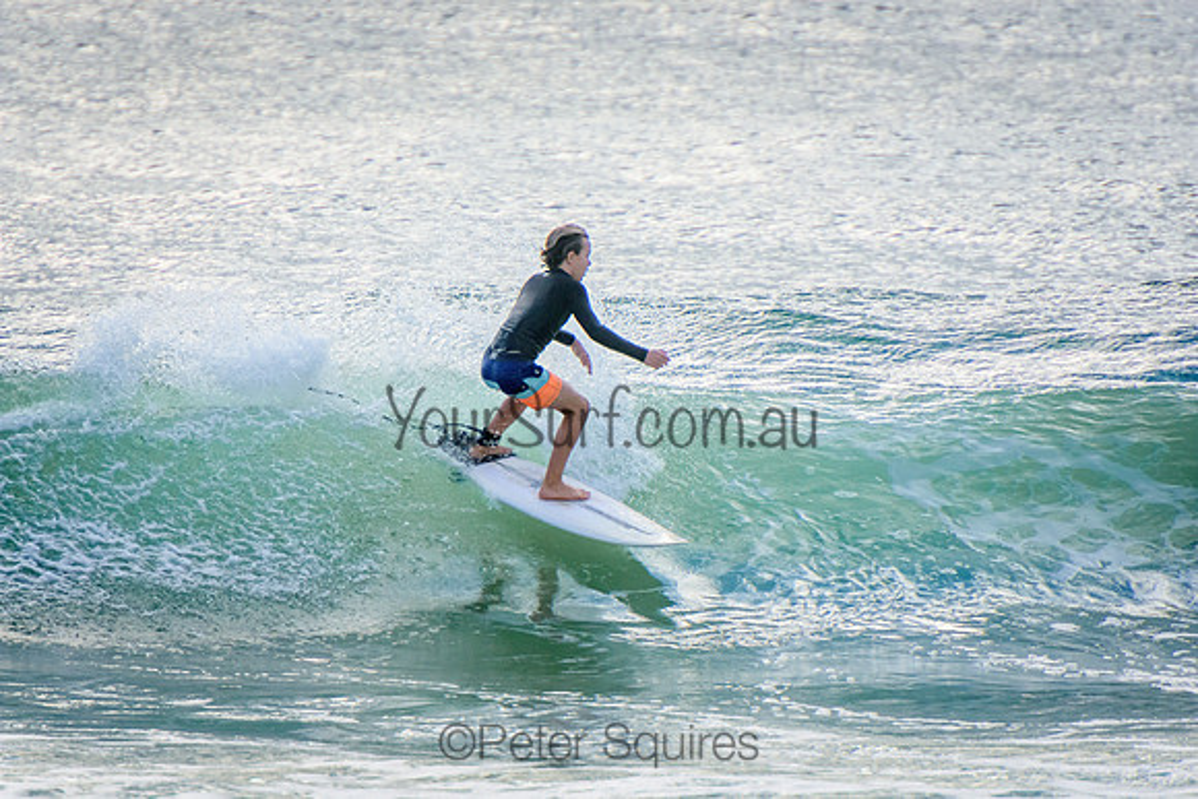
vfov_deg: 2.3
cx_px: 599
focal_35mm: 600
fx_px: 19970
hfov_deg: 3.4
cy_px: 400
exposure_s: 1/2000
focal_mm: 400
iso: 400
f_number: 5.6
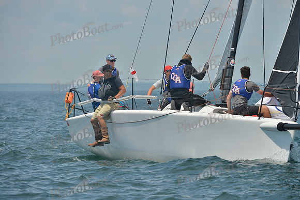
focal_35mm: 280
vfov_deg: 4.9
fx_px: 2334
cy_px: 100
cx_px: 150
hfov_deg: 7.4
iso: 200
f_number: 7.1
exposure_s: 1/1000
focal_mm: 280
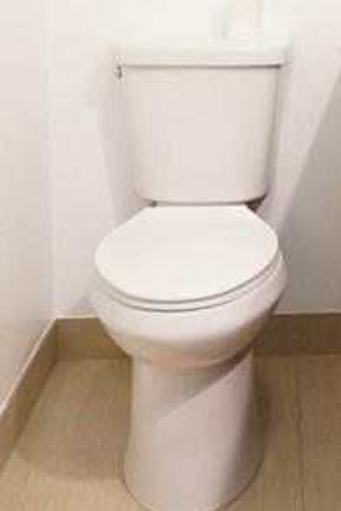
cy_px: -45
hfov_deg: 22.2
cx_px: 338
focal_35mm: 59
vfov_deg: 30.5
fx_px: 838
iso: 2500
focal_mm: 16
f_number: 4
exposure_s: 1/60
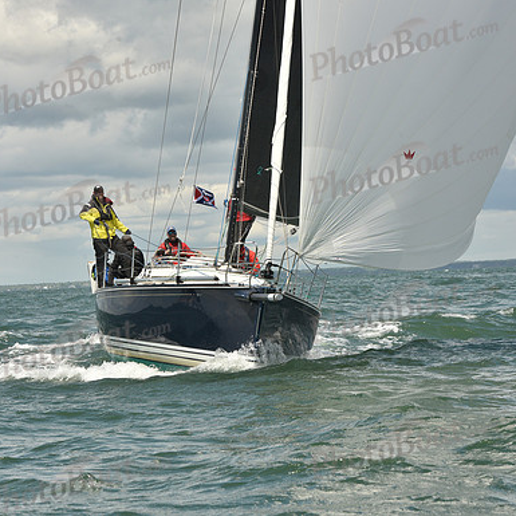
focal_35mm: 173
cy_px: 258
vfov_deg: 10.1
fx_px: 2918
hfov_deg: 10.1
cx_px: 241
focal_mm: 135
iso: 320
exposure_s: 1/800
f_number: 11
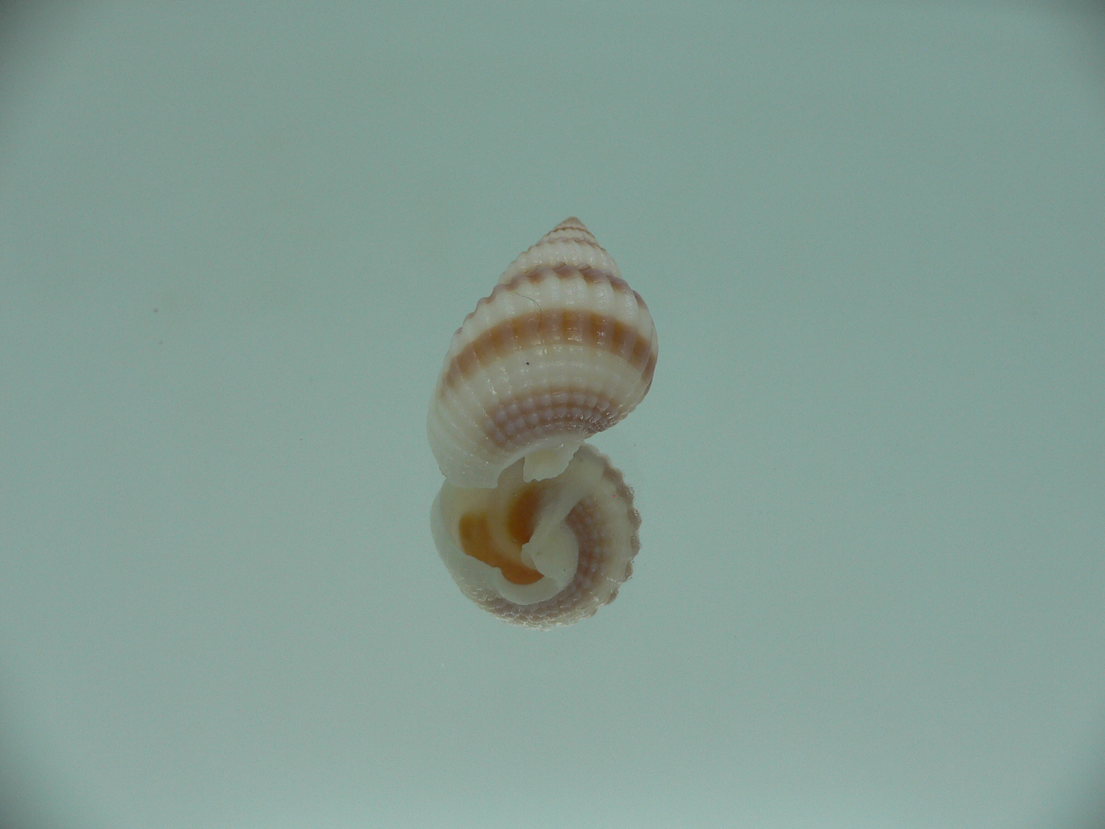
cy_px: 414
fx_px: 1117
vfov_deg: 40.7
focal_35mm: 35
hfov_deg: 52.6
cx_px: 552
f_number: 2.8
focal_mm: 4.6
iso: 80
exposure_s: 1/60
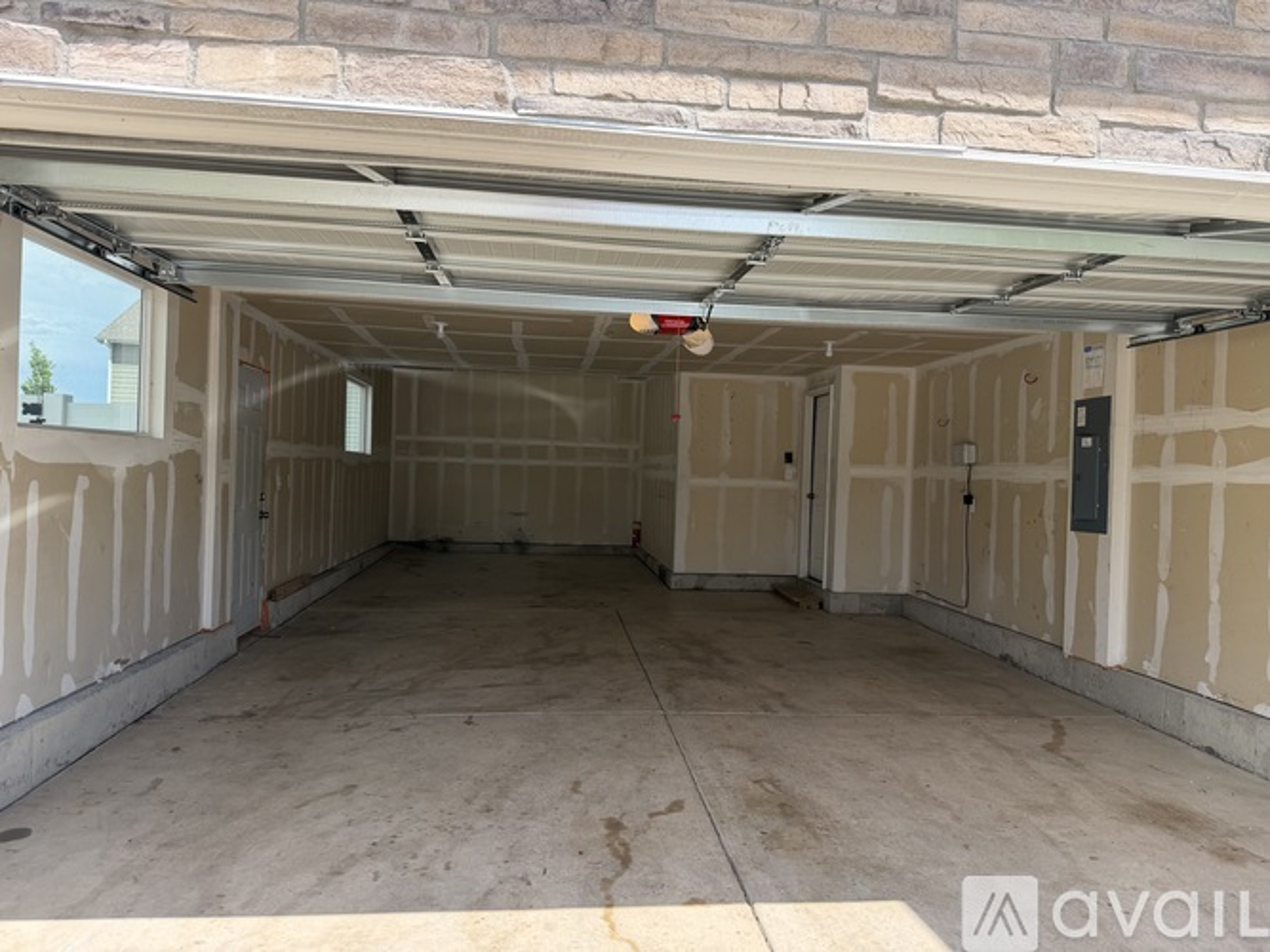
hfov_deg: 71.6
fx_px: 880
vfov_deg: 56.8
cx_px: 635
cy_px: 476
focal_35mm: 24
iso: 80
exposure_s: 1/1553
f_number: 1.78
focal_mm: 6.76
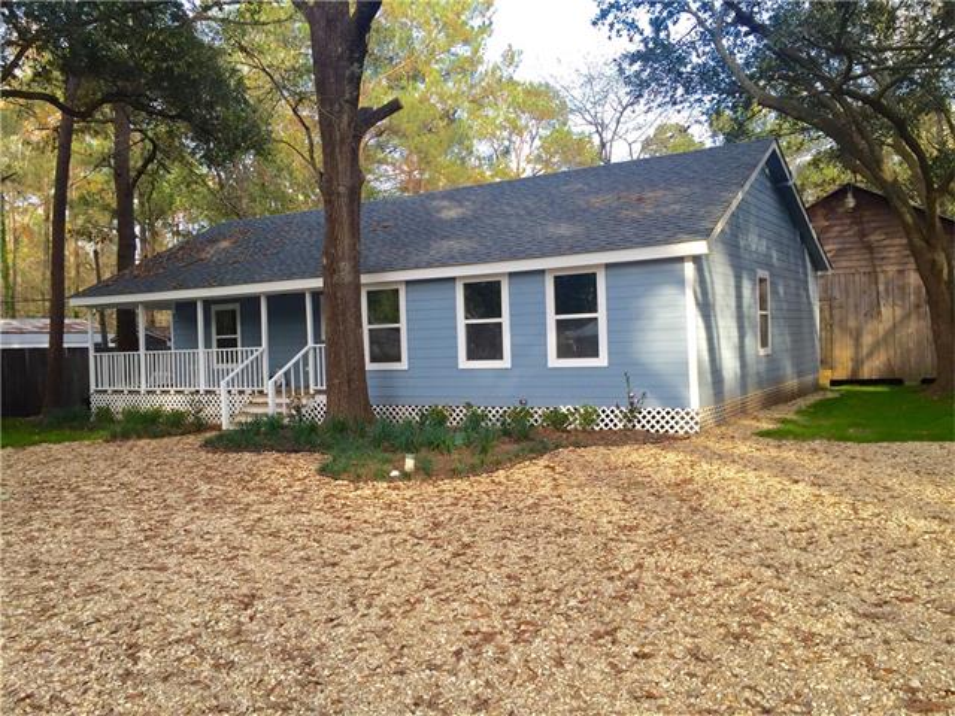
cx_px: 478
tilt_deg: -2.0
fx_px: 800
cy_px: 358
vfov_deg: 48.2
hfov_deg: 61.7
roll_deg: +1.0
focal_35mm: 29
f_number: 2.2
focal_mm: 4.15
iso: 32
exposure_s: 1/201
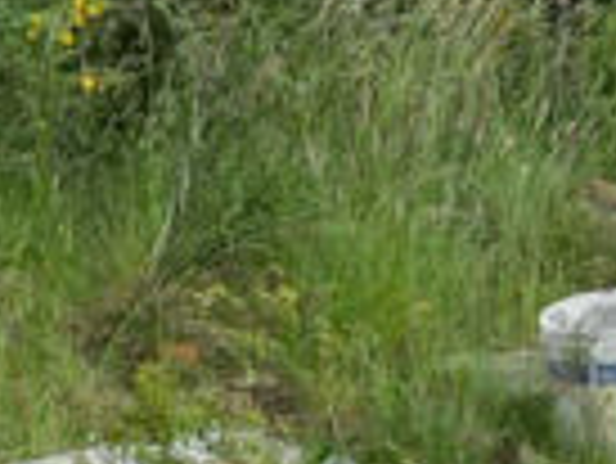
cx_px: 283
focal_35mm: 140
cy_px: 766
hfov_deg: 14.1
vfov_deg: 10.2
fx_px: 2494
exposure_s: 1/102
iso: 25
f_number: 1.8
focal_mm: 4.6
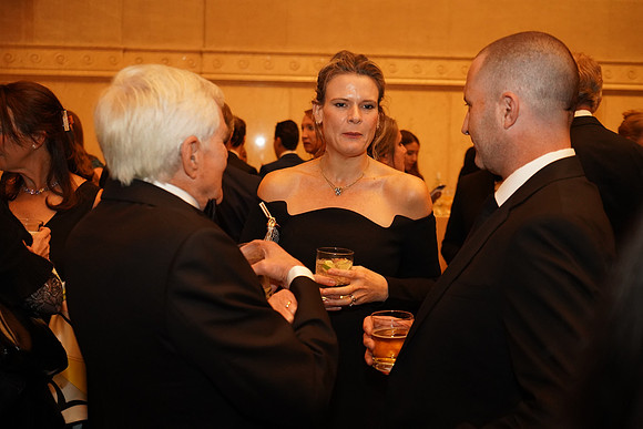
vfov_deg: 31.9
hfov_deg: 46.4
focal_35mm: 42
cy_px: 214
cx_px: 322
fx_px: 750
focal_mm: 42
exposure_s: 1/125
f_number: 4
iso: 6400
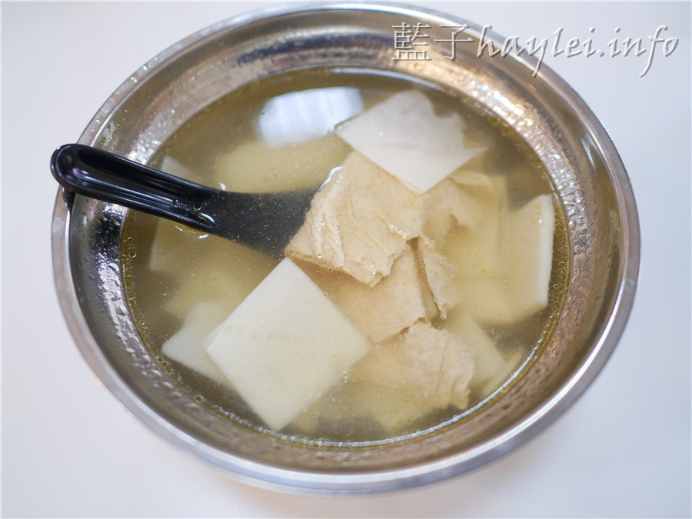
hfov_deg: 60.0
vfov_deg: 46.8
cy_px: 260
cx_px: 346
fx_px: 600
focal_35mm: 30
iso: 250
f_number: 1.7
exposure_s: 1/60
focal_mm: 15
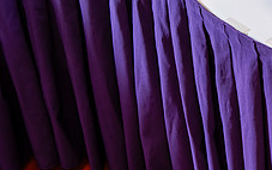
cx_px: 339
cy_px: -33
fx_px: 734
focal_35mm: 99
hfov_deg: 19.6
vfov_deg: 12.9
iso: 640
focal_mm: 38
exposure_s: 1/80
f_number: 4.5
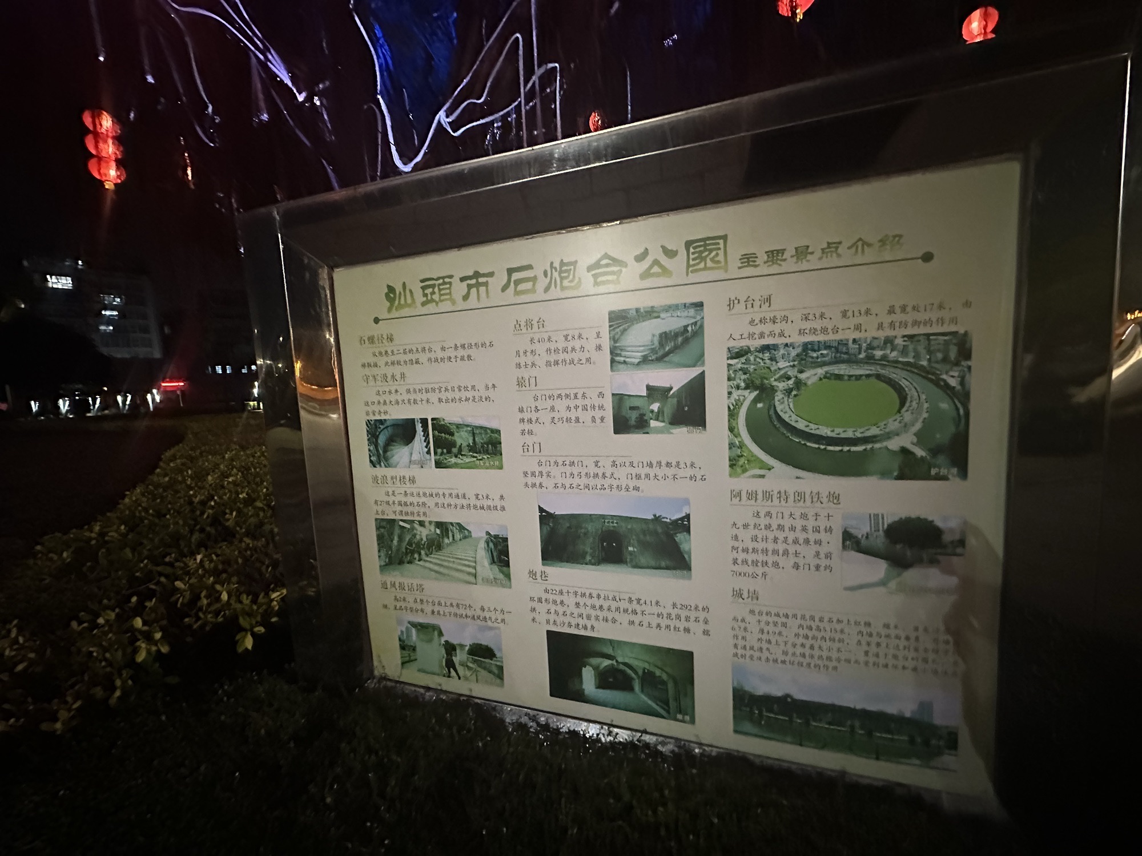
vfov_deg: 85.7
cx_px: 571
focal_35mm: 14
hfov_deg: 102.1
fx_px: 462
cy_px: 428
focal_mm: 2.22
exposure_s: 1/33
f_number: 2.2
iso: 1250
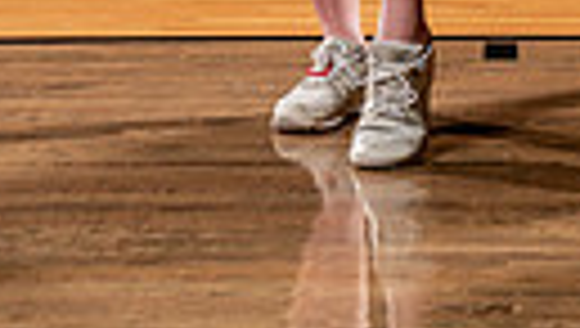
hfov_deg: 8.4
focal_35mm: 256
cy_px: -562
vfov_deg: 4.6
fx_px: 3943
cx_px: 207
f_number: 5.6
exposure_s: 1/250
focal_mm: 70
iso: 200
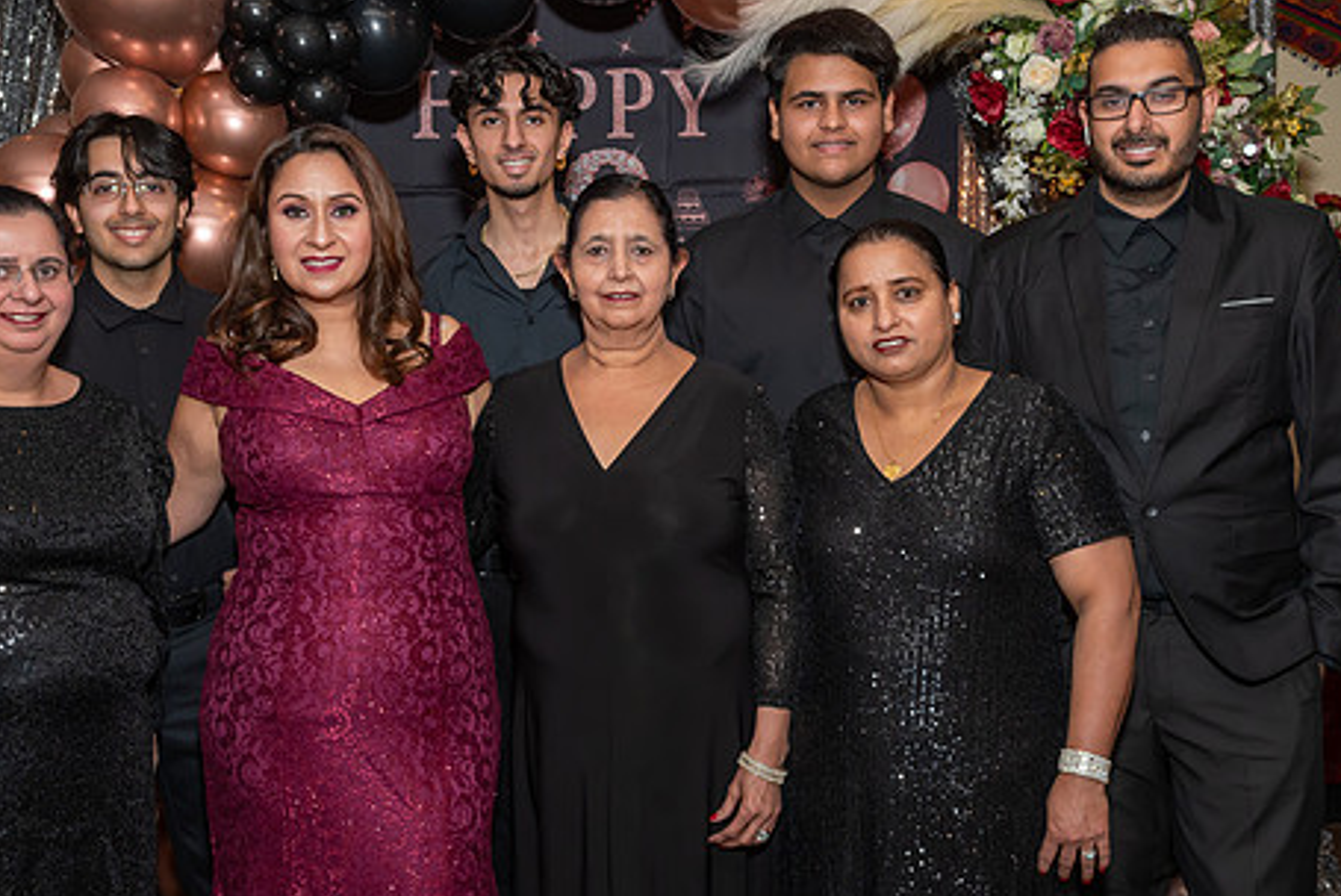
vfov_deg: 29.3
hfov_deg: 42.7
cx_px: 619
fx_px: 1715
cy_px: 464
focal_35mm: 46
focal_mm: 22
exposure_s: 1/250
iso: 400
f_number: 8
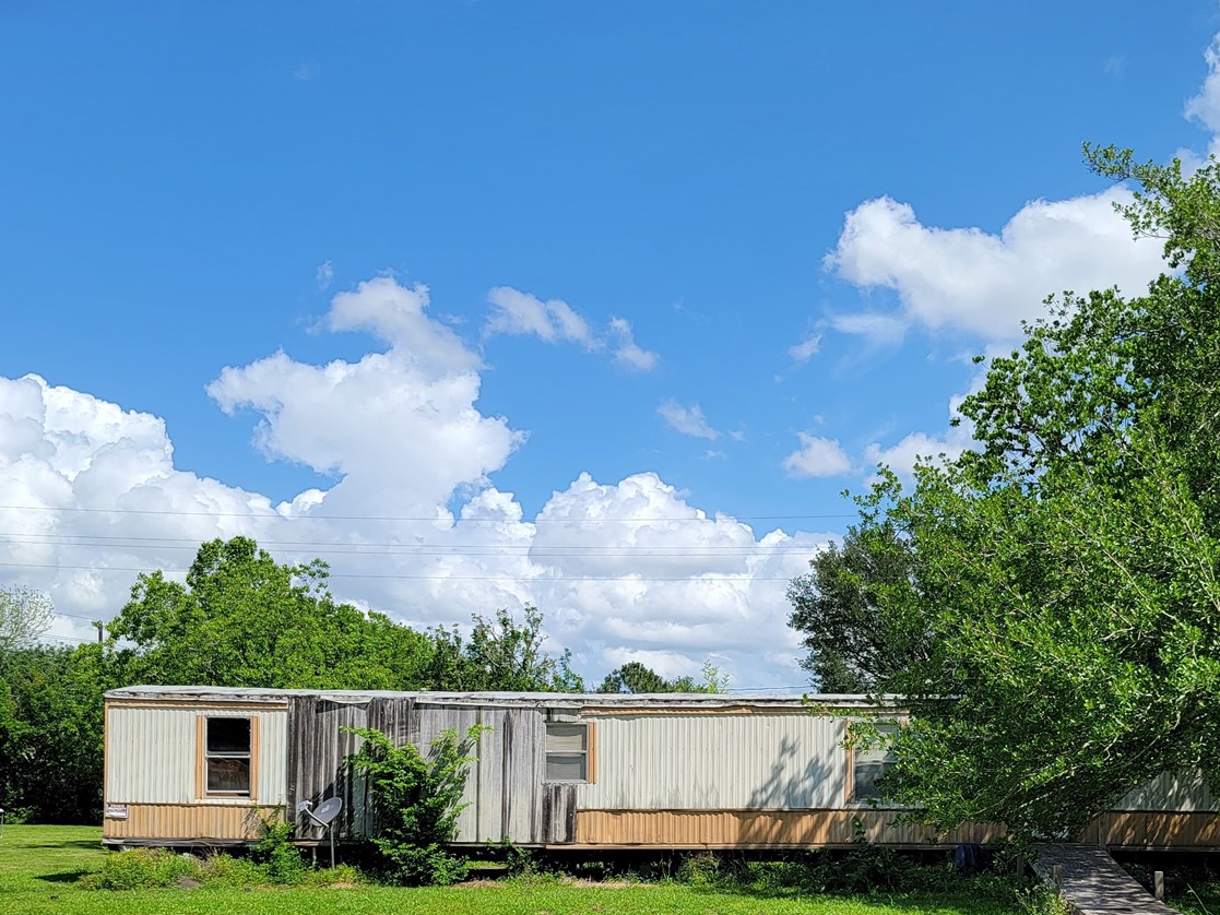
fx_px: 1551
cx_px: 736
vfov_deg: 31.8
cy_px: 763
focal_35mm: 44
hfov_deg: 42.7
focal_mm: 6.7
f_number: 1.8
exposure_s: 1/1179
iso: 16
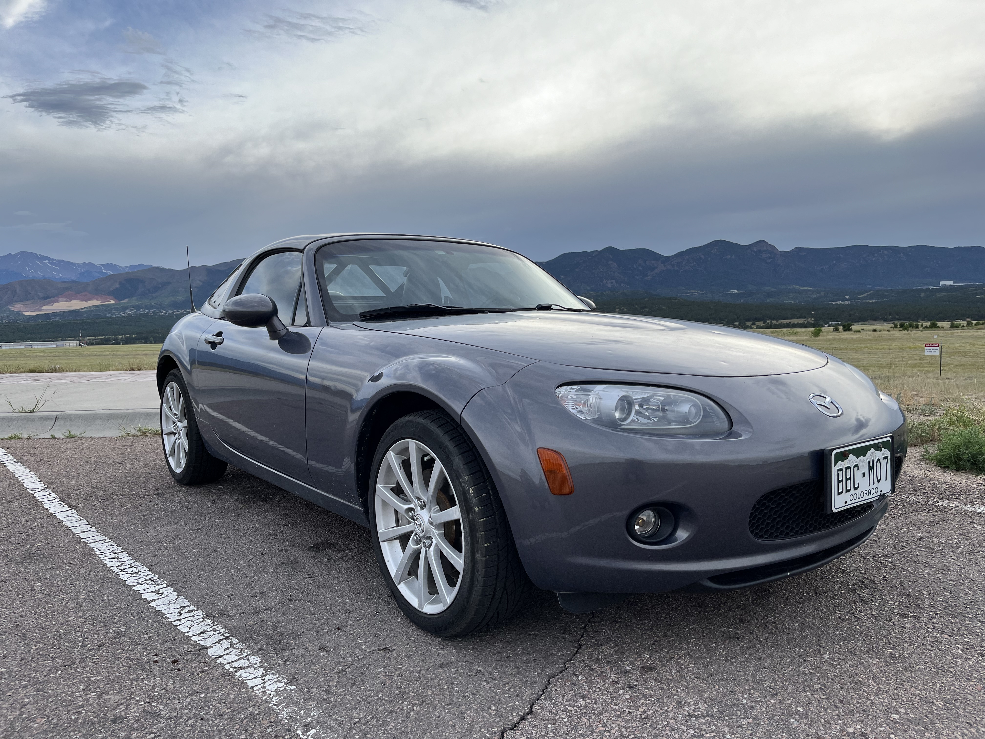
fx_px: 740
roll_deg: +1.3
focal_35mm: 26
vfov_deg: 53.1
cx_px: 492
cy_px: 370
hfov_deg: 67.3
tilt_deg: -3.8
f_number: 1.6
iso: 50
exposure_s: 1/550
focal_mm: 5.1
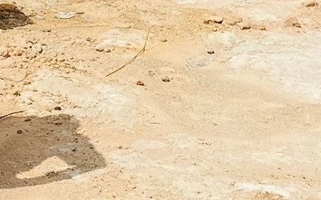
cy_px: -380
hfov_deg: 12.2
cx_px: -270
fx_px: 1373
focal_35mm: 157
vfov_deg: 7.4
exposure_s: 1/2105
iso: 32
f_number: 1.8
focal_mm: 4.25
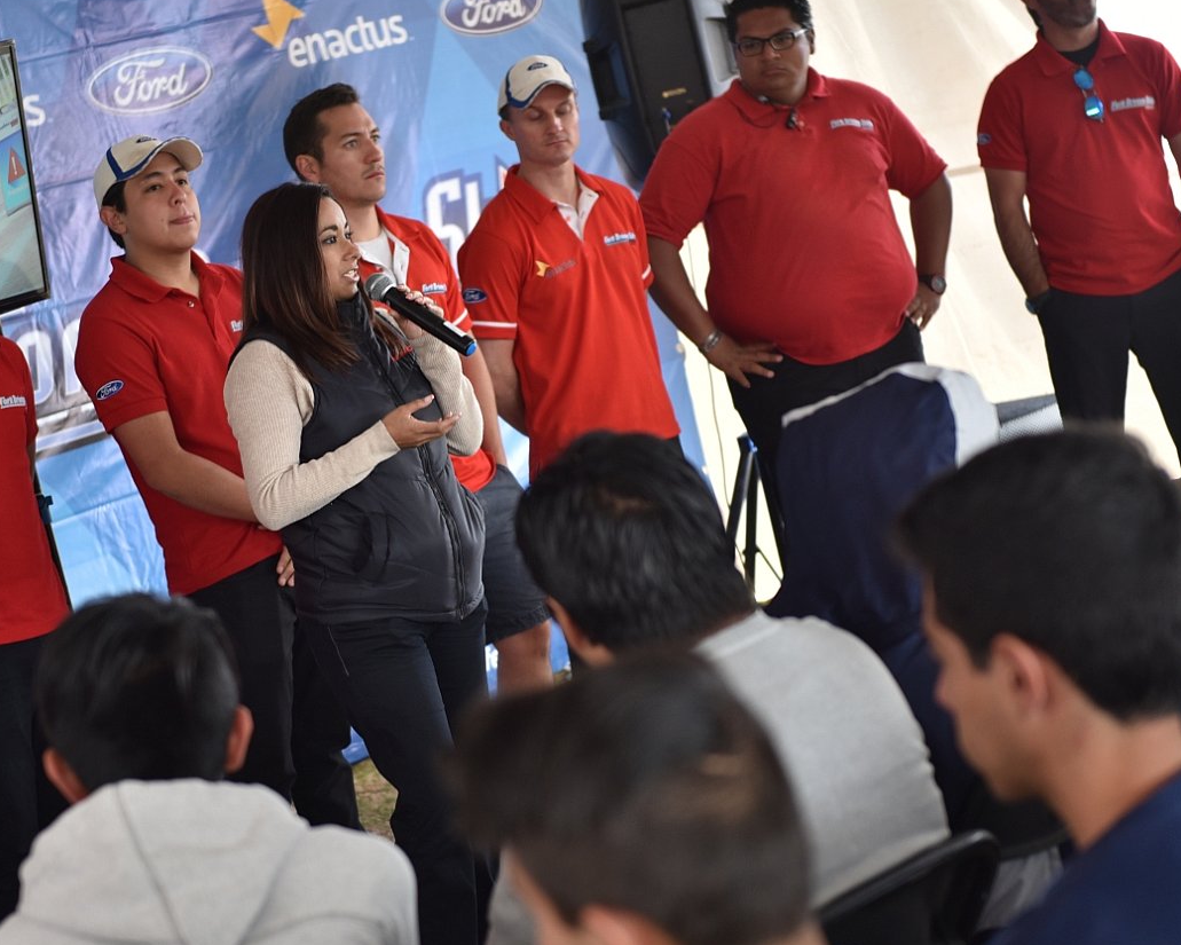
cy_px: 545
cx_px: 479
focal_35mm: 102
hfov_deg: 18.8
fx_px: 3566
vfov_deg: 15.1
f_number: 2.8
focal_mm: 70
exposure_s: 1/160
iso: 320
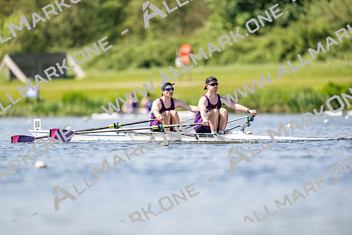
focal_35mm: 600
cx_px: 176
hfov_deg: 3.4
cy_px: 118
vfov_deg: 2.3
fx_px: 5868
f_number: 4
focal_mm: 600
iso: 320
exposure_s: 1/2500
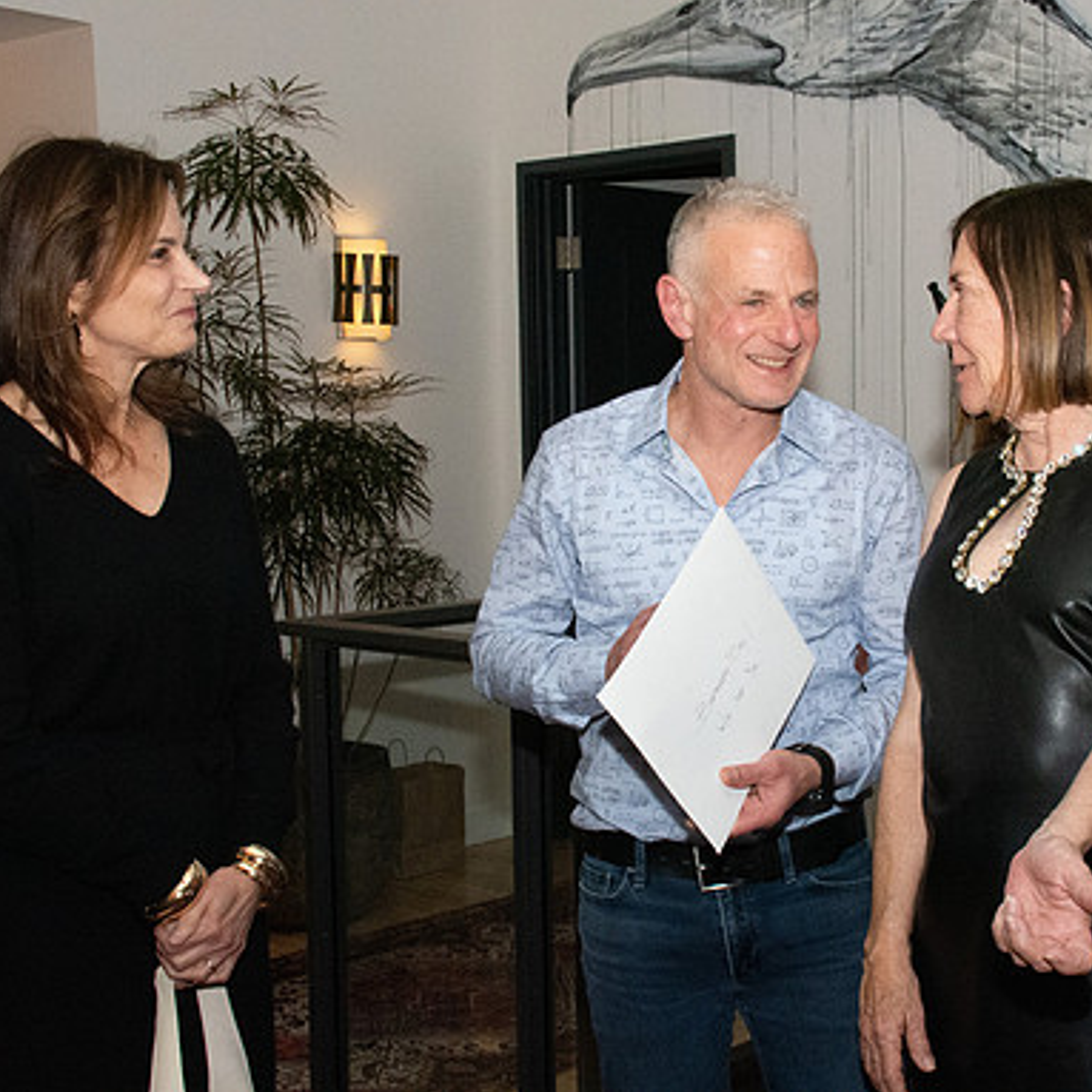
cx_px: 699
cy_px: 546
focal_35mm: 54
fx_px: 1927
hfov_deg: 31.5
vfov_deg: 31.6
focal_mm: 28
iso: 5000
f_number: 14
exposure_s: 1/200
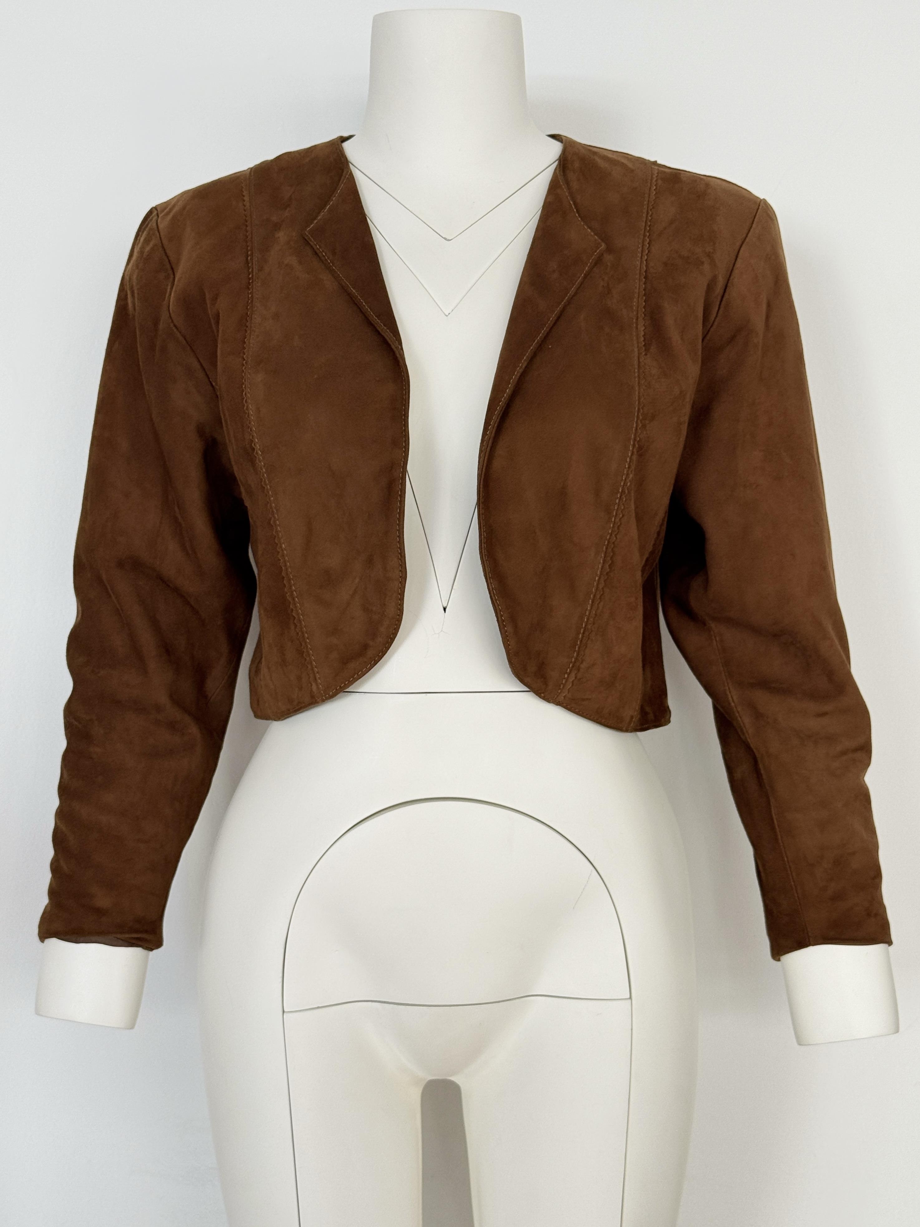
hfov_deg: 30.3
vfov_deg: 39.7
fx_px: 1701
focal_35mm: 48
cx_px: 460
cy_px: 614
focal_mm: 6.76
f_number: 1.78
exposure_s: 1/100
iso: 64
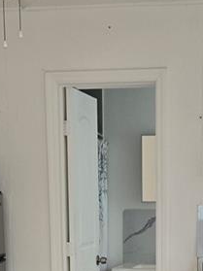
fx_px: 775
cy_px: 338
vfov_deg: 18.6
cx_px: 143
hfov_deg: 14.9
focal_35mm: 99
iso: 125
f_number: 1.8
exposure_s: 1/180
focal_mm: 5.4
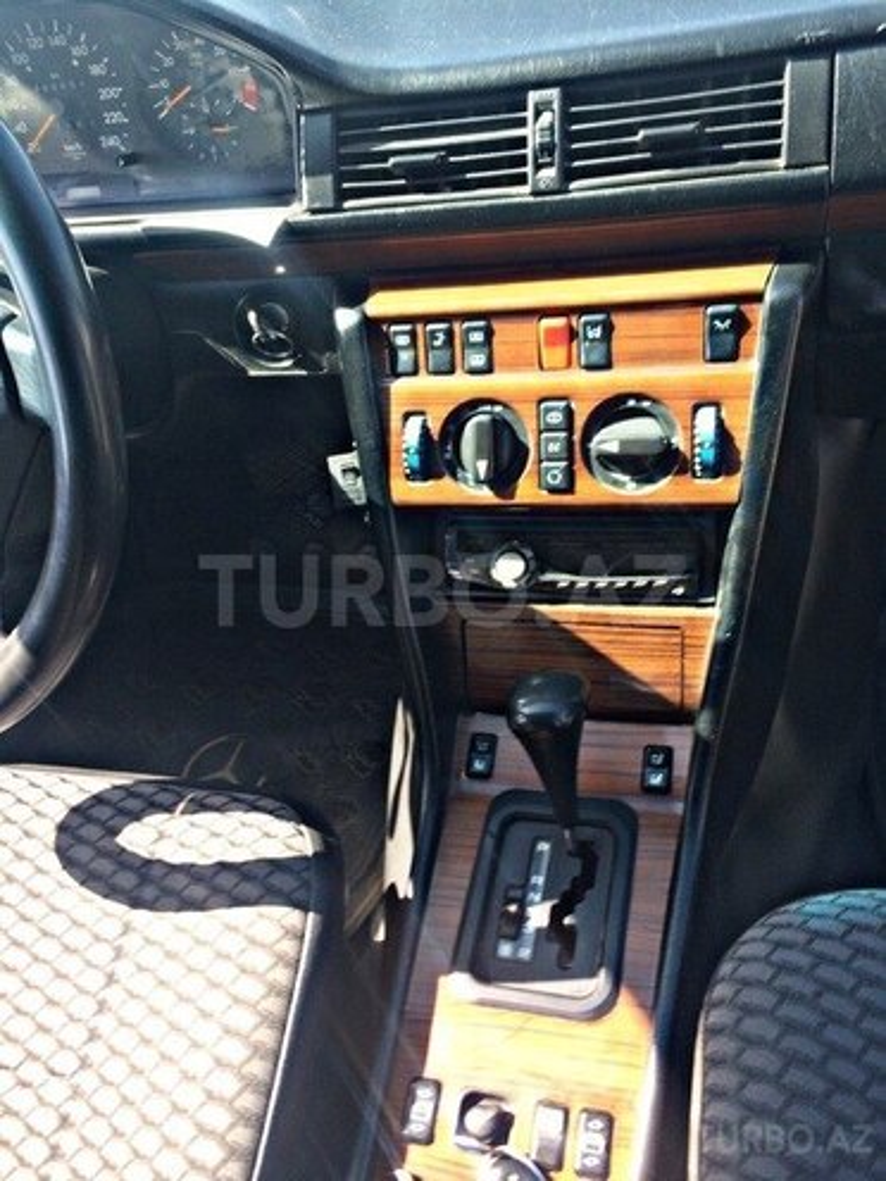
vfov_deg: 61.7
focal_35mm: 29
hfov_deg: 48.2
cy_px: 590
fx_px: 990
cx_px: 443
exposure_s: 1/162
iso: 32
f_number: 2.2
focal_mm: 4.15
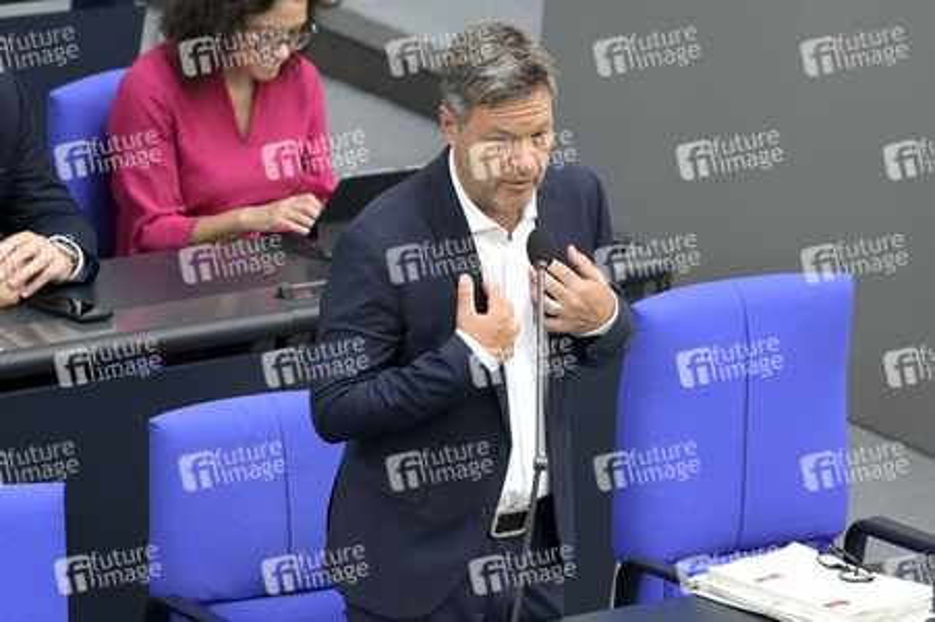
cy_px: 311
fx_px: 7267
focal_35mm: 280
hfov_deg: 7.4
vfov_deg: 4.9
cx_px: 468
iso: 8000
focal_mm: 280
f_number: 6.3
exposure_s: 1/400
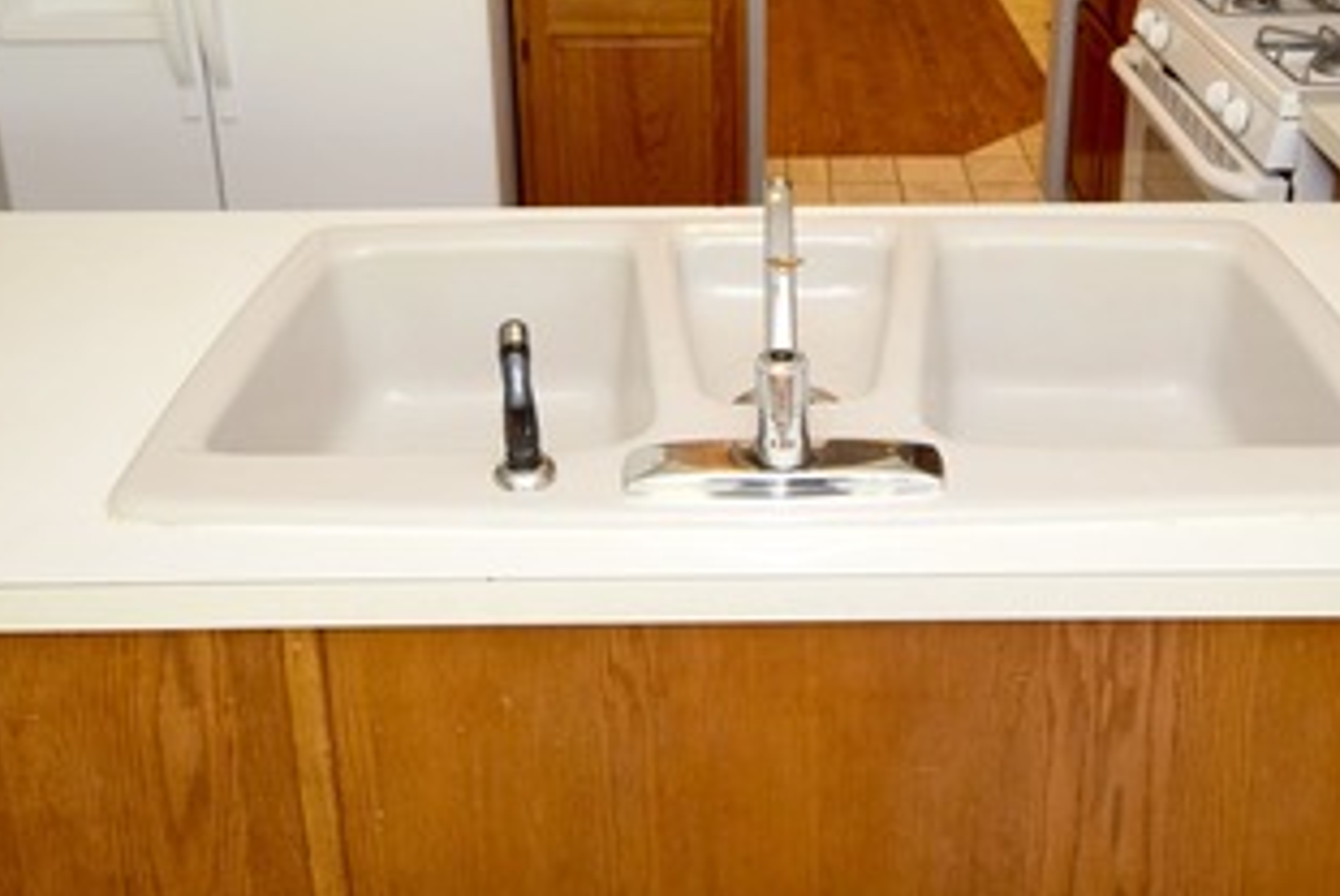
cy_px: 67
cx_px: 797
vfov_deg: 33.8
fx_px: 1378
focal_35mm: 37
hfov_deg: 51.5
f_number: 6.3
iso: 500
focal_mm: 12
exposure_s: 1/60
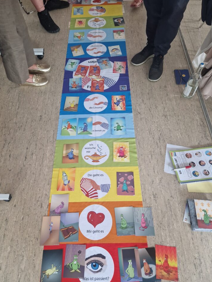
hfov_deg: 54.9
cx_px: 100
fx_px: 204
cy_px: 140
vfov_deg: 69.4
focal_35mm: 25
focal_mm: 5.4
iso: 250
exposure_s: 1/100
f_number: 1.8
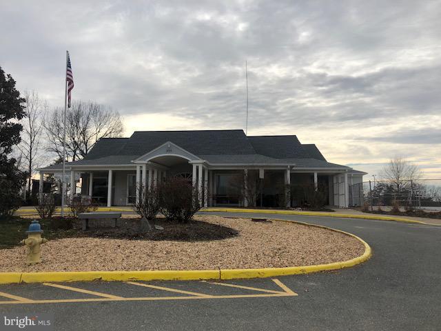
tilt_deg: +5.2
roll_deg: -0.4
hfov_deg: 63.4
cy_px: 166
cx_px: 220
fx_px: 357
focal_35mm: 28
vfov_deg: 49.7
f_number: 1.8
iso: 20
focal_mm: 3.99
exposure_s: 1/2525
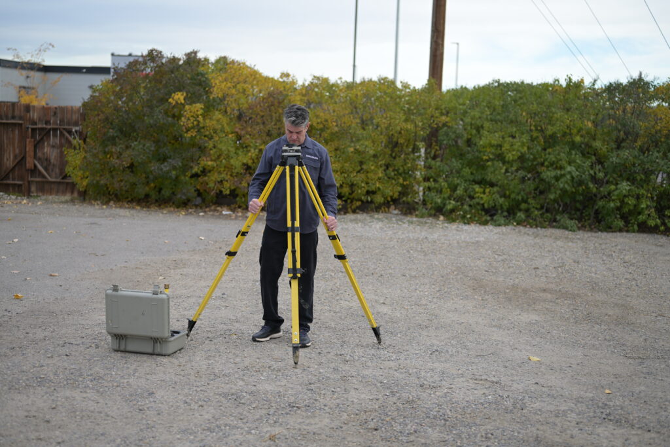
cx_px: 335
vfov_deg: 27.0
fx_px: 931
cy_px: 224
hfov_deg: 39.6
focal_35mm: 50
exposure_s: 1/640
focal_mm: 50
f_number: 2.2
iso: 100
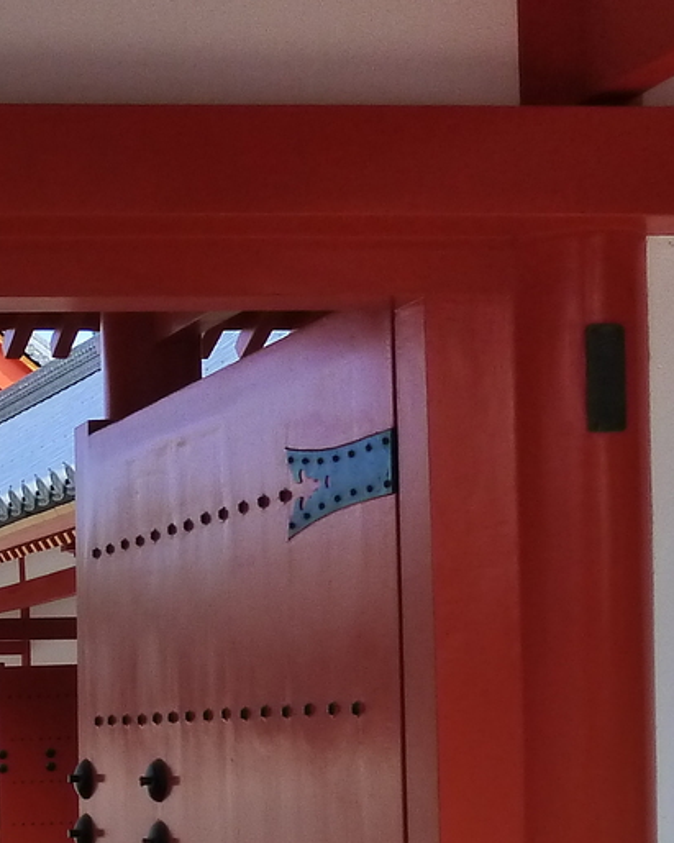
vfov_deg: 24.5
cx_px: -559
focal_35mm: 76
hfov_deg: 16.6
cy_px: 735
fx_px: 1896
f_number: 4
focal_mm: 4.1
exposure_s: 1/250
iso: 200
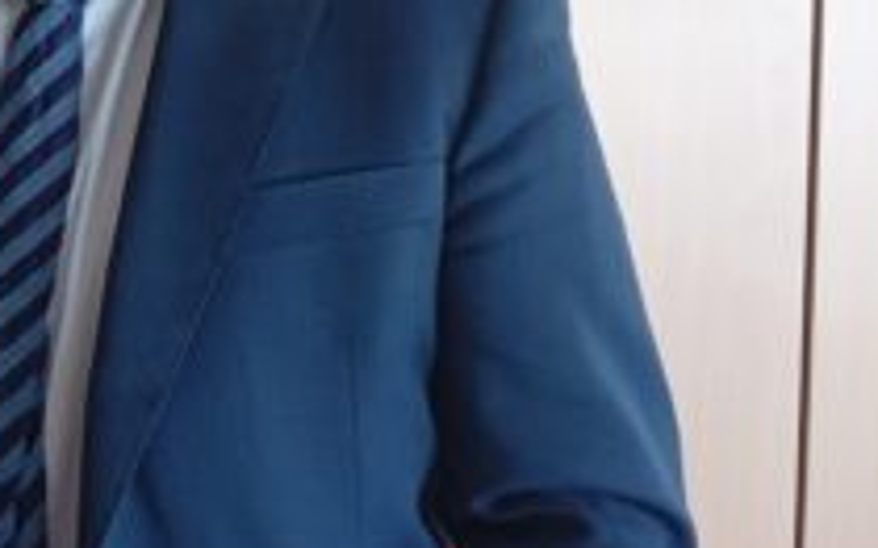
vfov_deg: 17.1
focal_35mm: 75
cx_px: -50
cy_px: 63
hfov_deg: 25.8
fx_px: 1794
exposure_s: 1/33.3
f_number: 1.8
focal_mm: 3.98
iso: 595
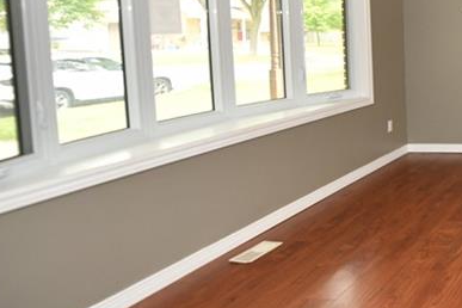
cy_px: 57
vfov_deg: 34.7
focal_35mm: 37
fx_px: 475
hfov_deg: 35.3
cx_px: 602
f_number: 3.5
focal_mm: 14
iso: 1000
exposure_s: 1/100
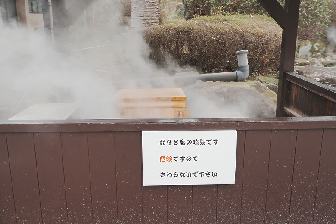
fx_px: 317
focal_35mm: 34
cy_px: 112
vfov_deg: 38.9
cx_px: 168
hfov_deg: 55.8
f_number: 4
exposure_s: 1/100
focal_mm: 34
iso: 125
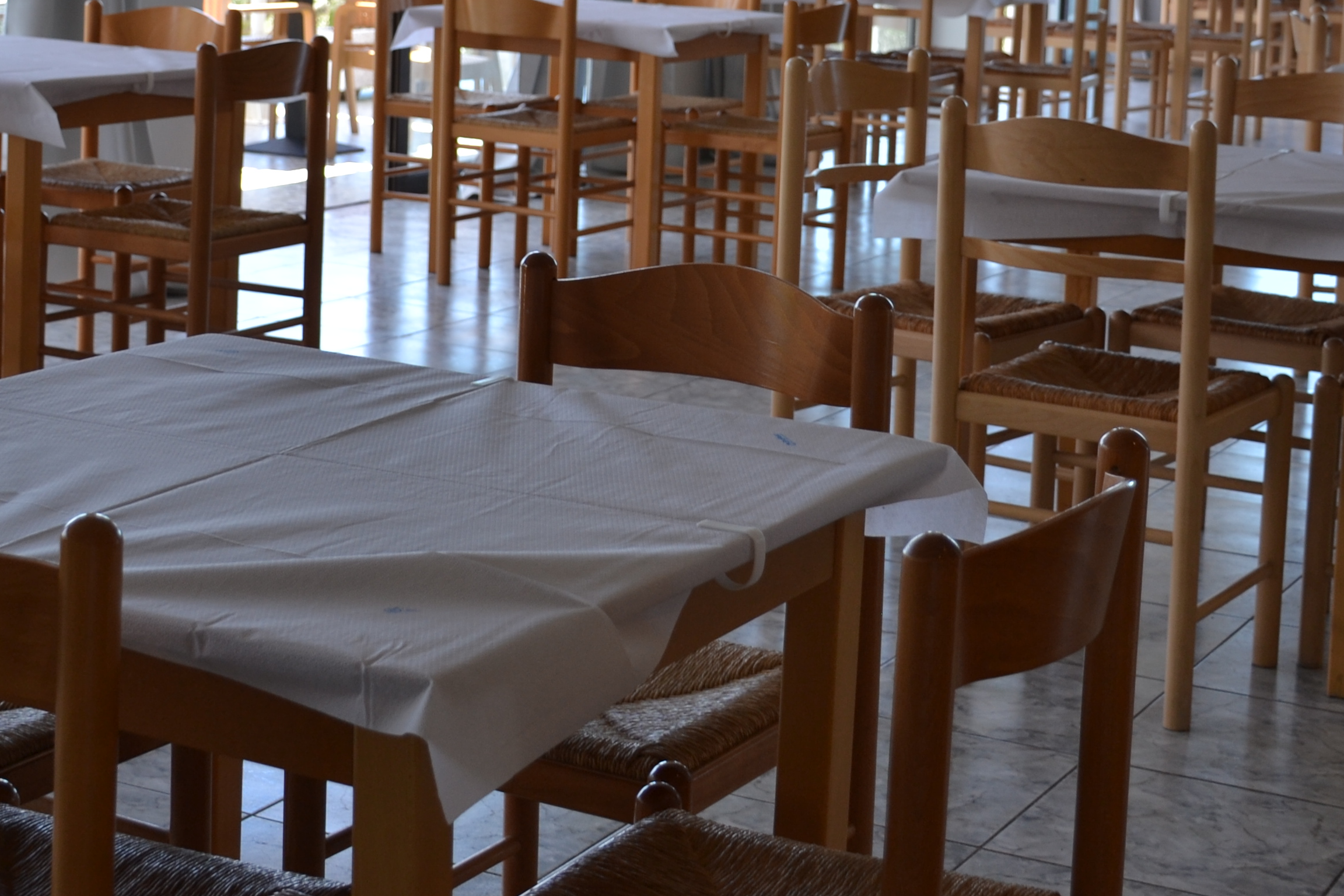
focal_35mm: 72
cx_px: 678
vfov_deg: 18.6
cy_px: 93
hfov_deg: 28.1
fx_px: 2688
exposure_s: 1/80
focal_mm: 24
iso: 100
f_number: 3.8
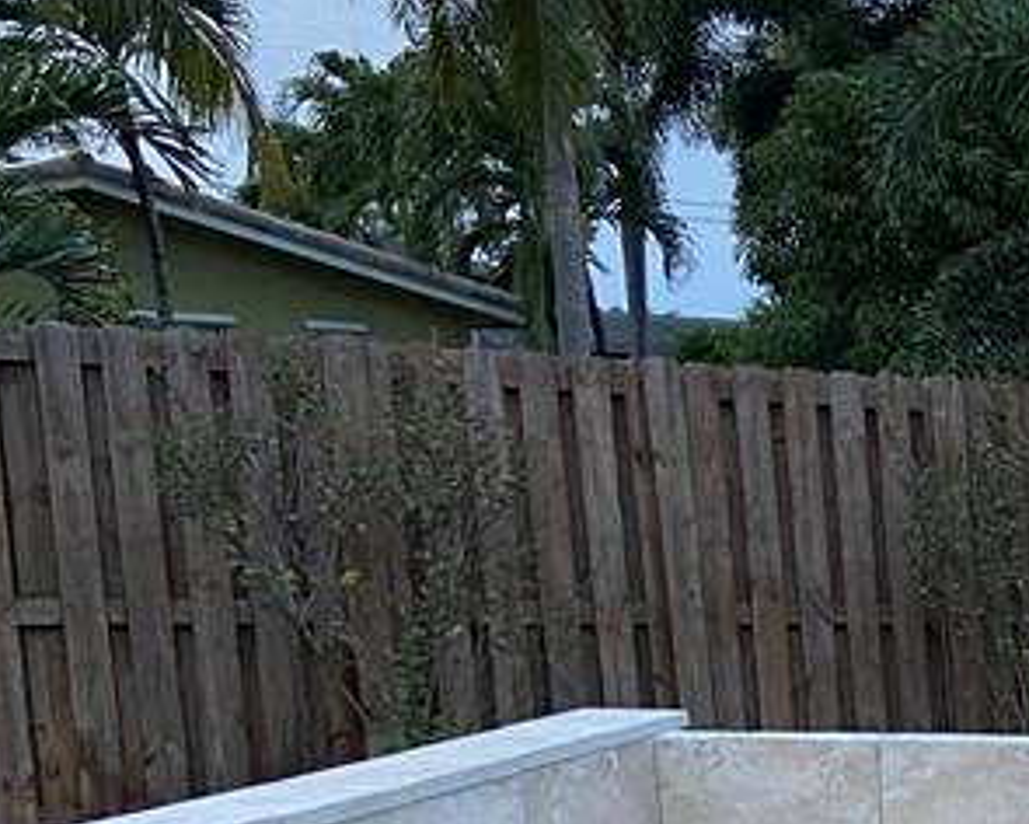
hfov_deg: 18.4
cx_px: 1685
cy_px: 1054
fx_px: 2680
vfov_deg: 16.5
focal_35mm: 88
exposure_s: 1/60
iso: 125
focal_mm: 4.25
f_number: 1.8
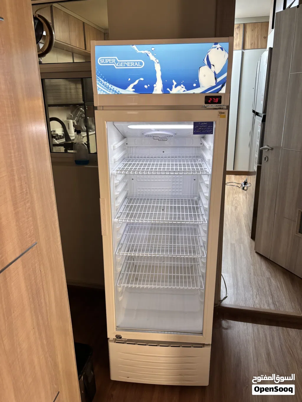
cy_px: 201
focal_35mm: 26
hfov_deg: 53.1
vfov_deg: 67.3
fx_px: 302
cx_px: 151
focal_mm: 5.96
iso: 250
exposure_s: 1/60
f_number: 1.6
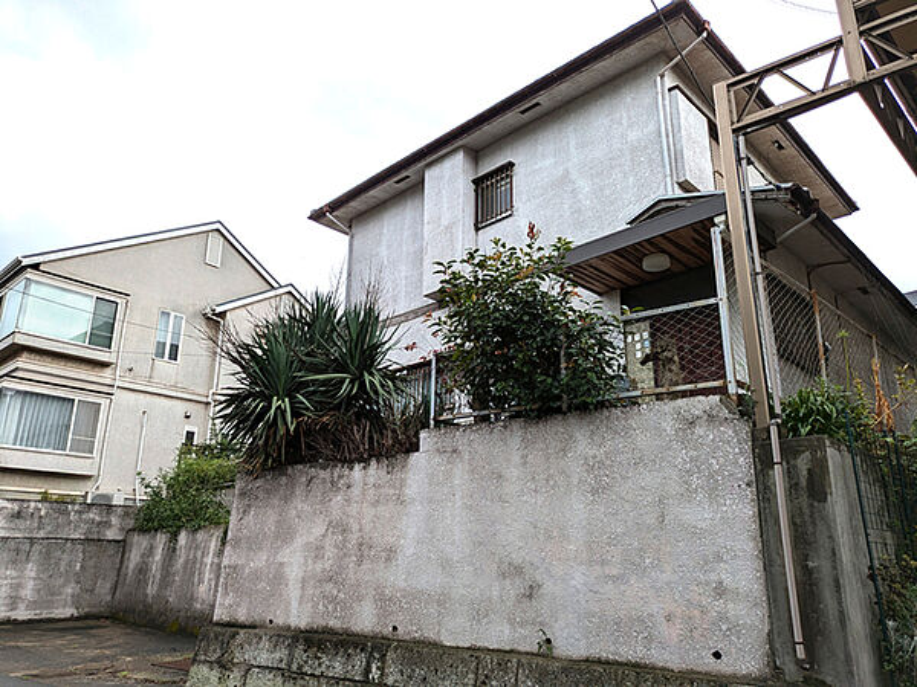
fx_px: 662
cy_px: 344
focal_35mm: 25
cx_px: 458
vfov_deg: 54.9
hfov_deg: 69.4
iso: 45
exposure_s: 1/948
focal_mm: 5.43
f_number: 1.89
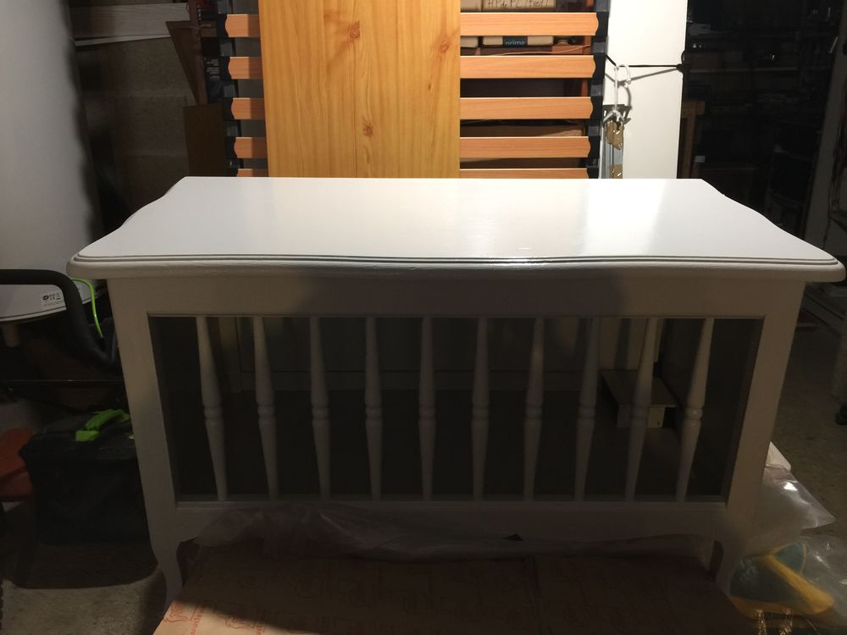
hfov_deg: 61.7
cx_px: 424
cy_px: 318
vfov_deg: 48.2
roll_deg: +0.5
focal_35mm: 29
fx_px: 710
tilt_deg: -19.1
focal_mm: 4.15
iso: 64
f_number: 2.2
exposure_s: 1/17
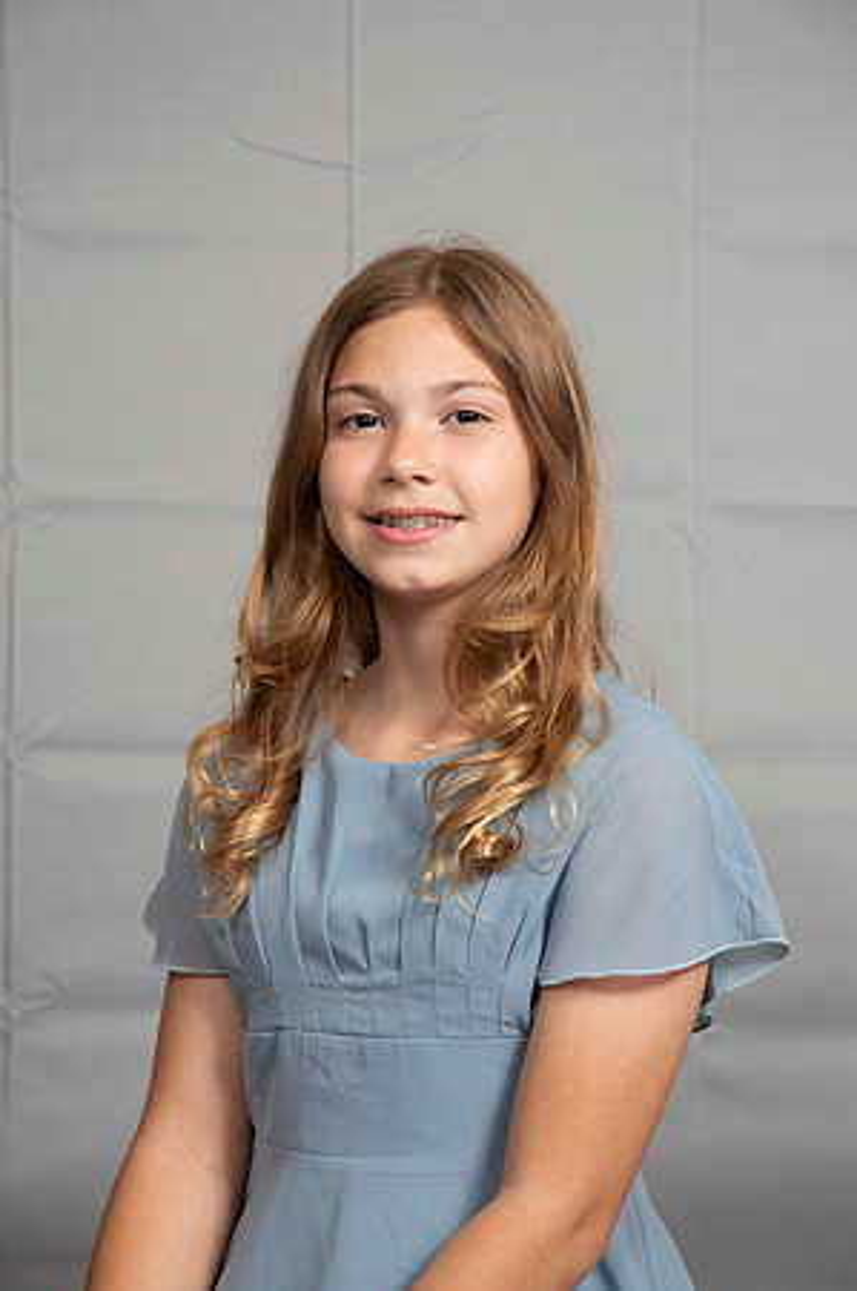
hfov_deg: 13.0
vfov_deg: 19.5
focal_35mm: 105
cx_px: 428
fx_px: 3758
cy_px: 646
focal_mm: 70
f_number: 6.3
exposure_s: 1/60
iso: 100
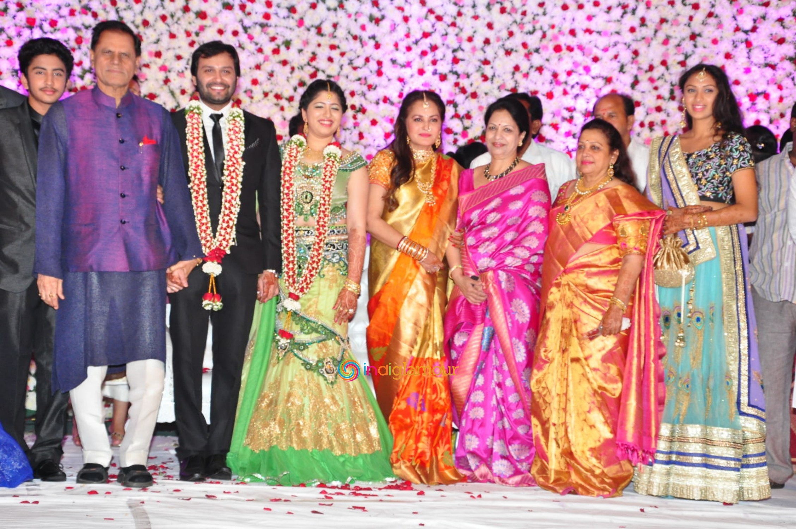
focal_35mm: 75
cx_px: 398
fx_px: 1656
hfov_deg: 27.0
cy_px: 264
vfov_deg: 18.1
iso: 1000
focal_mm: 50
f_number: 7.1
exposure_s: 1/125
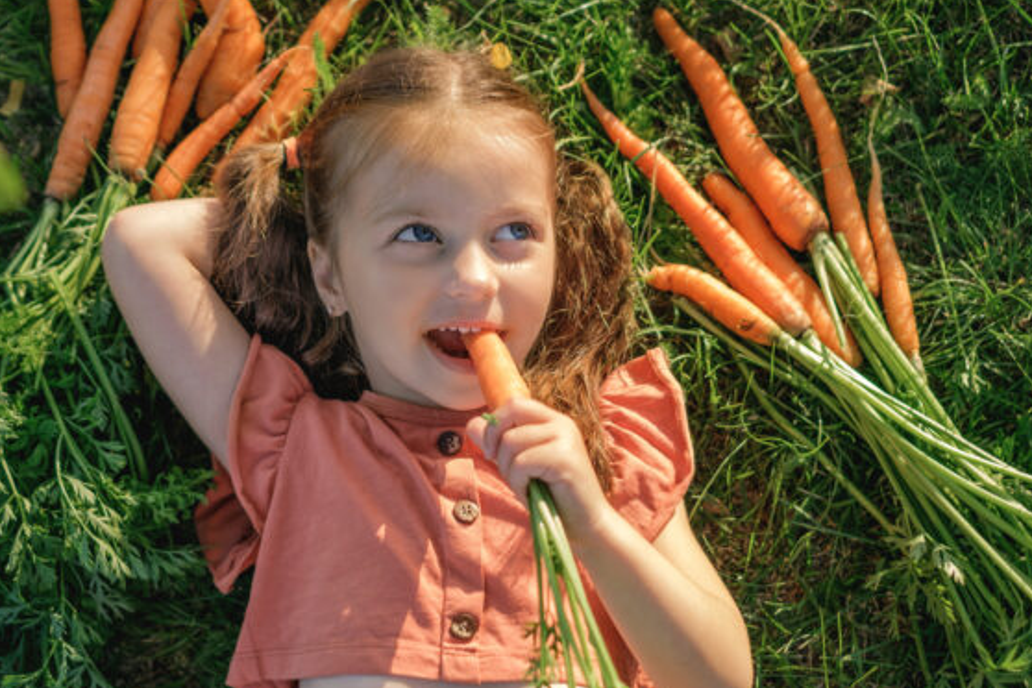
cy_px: 242
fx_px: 2093
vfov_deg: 18.6
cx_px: 436
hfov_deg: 27.7
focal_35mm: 73
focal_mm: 35
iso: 160
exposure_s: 1/800
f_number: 2
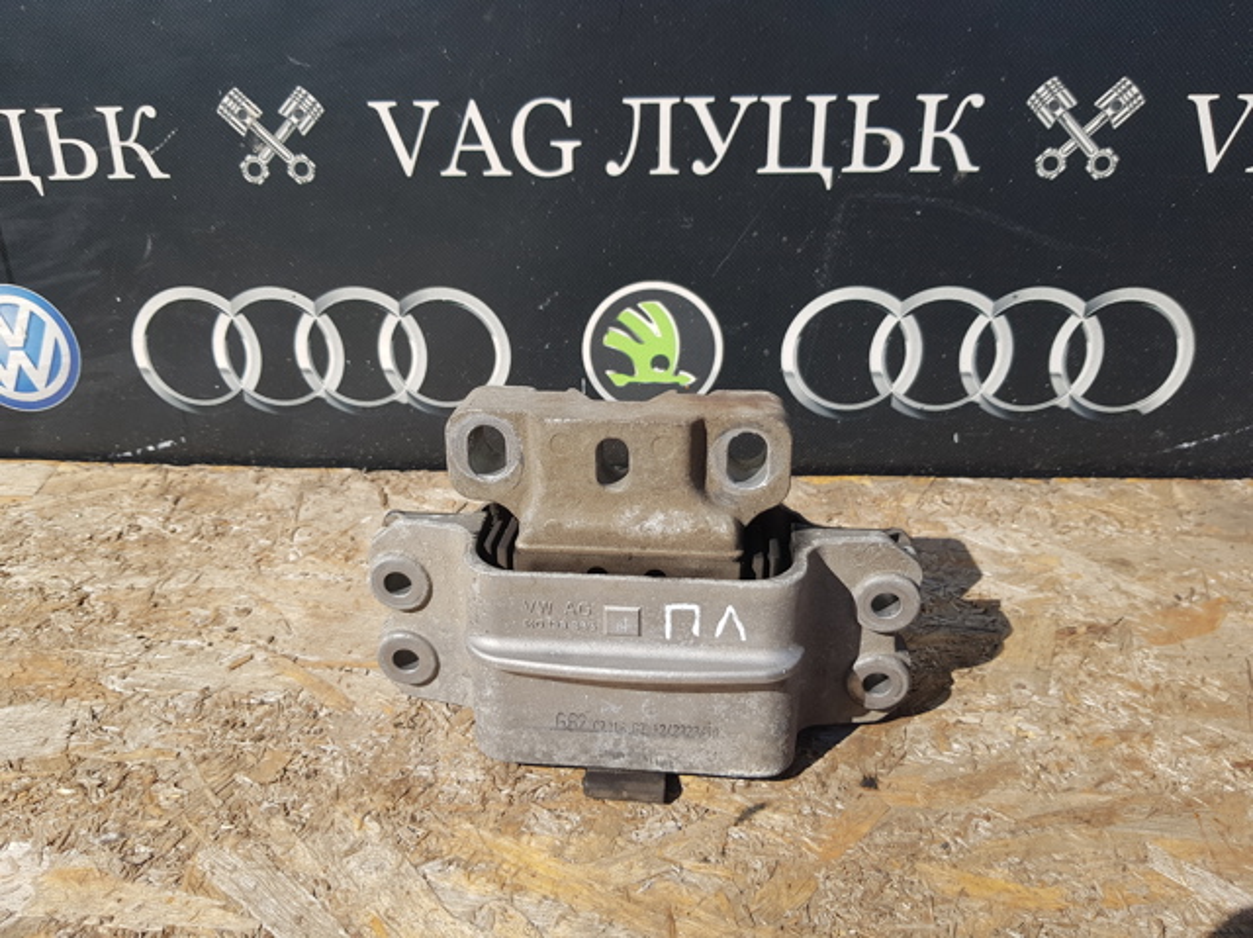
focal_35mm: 26
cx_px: 626
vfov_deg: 53.0
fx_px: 940
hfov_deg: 67.3
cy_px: 469
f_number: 1.7
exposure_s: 1/1612
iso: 40
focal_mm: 4.2
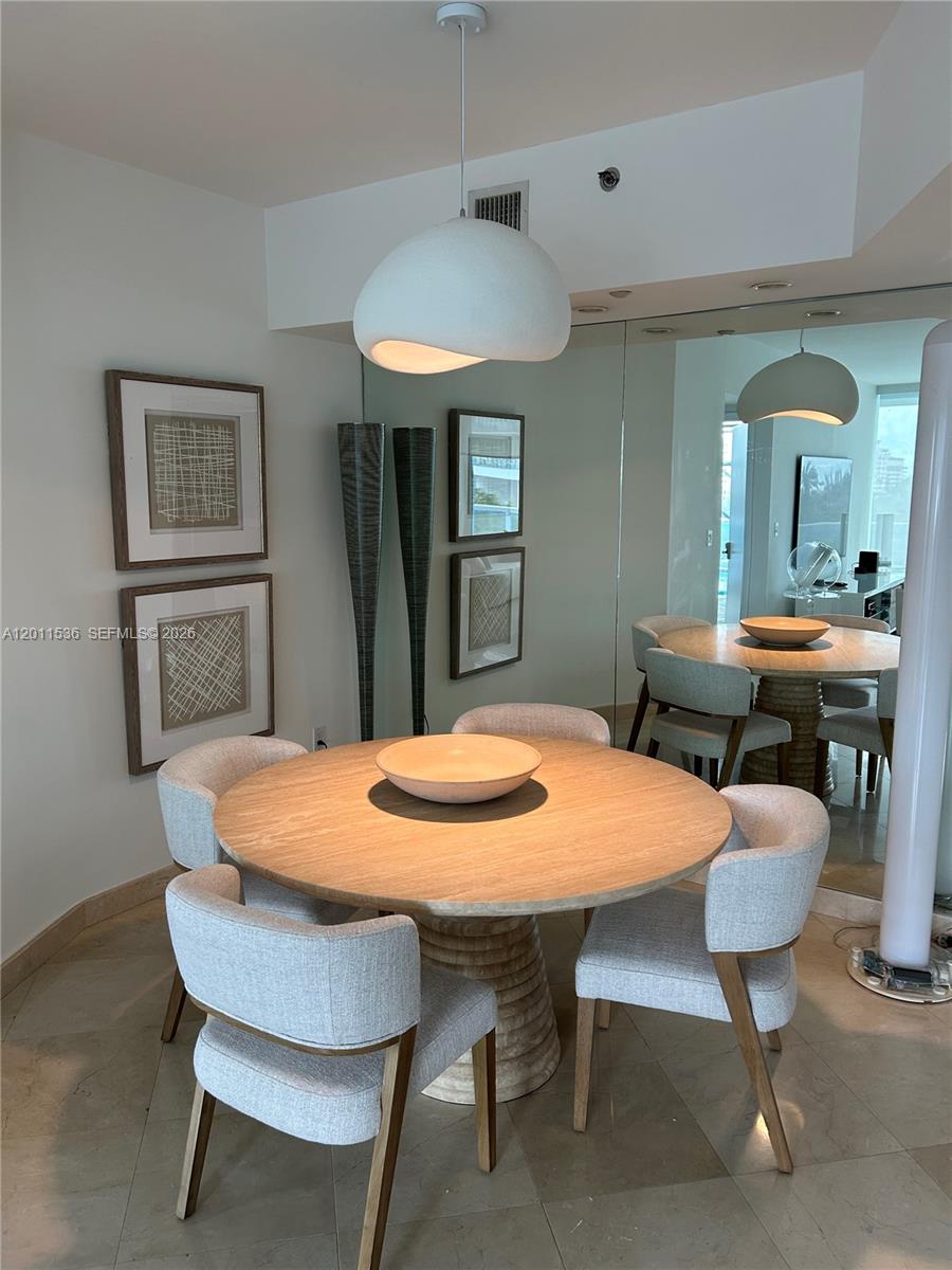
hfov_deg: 53.1
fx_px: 953
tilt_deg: -9.3
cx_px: 476
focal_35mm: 26
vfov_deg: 67.3
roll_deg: -0.4
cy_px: 635
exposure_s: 1/120
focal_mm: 5.7
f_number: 1.5
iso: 100
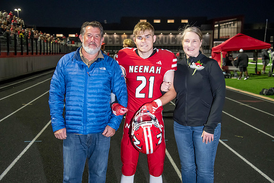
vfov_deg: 24.6
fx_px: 419
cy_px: 92
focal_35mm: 55
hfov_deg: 36.2
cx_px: 137
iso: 5000
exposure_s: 1/160
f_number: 5.6
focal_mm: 55
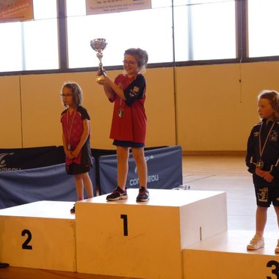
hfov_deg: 18.1
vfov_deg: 18.1
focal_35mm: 96
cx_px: 101
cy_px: 140
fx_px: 875
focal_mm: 14.4
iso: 125
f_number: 3.4
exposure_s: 1/40
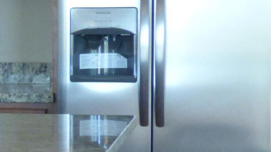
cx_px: -333
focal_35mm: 198
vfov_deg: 6.1
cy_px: 88
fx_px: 1423
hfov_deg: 9.8
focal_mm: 6.8
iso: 400
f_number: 3.5
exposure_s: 1/60
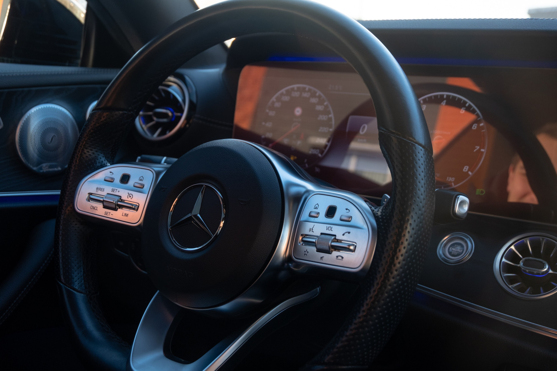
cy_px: 186
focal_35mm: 44
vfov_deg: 30.5
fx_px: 681
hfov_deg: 44.5
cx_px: 278
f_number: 5
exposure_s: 1/60
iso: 320
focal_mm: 29.5
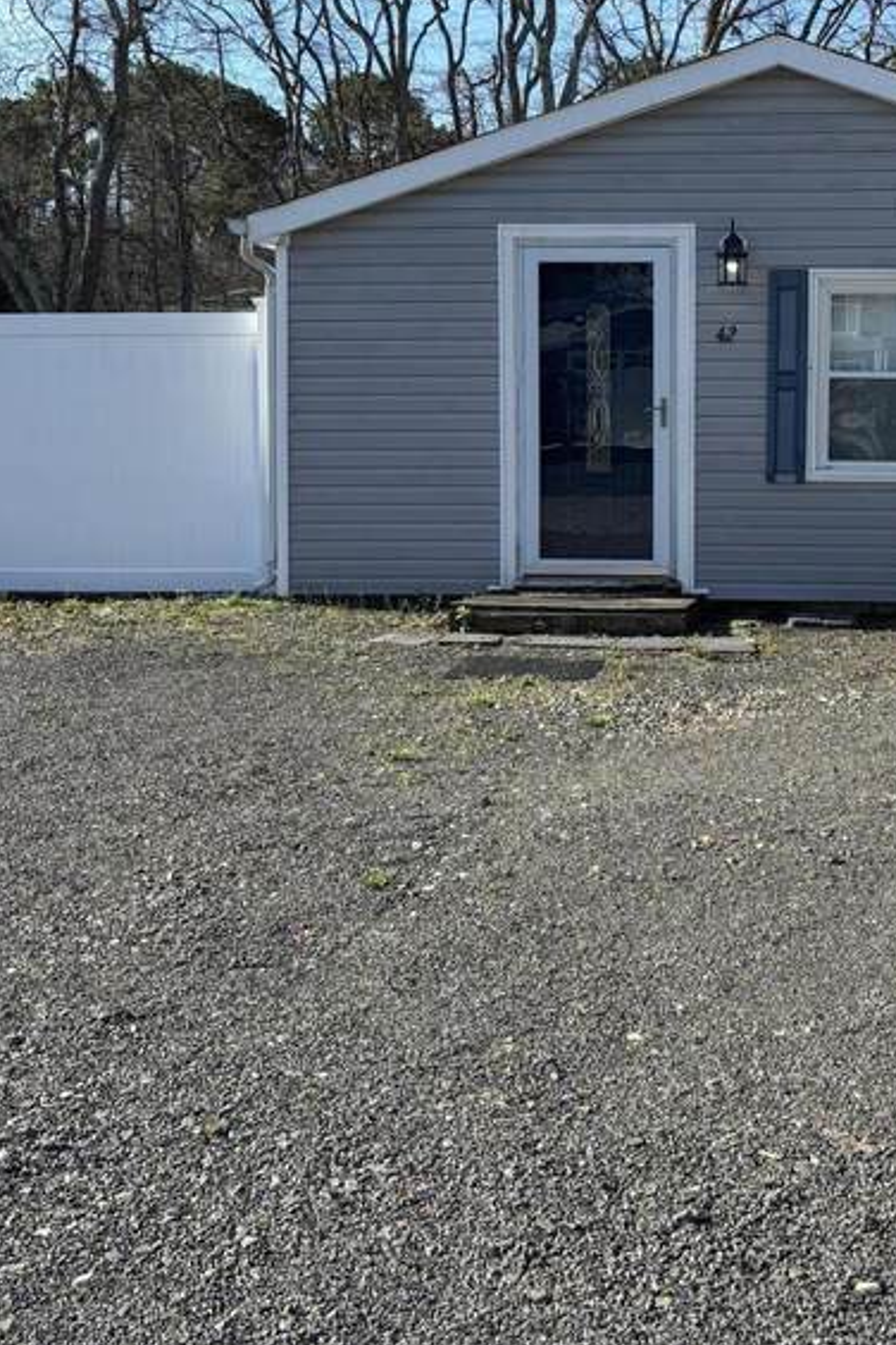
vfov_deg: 42.4
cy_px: 503
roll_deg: -0.8
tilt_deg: -2.5
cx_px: 720
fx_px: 1717
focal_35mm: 46
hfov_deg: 28.6
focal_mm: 5.96
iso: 50
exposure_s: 1/1845
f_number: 1.6
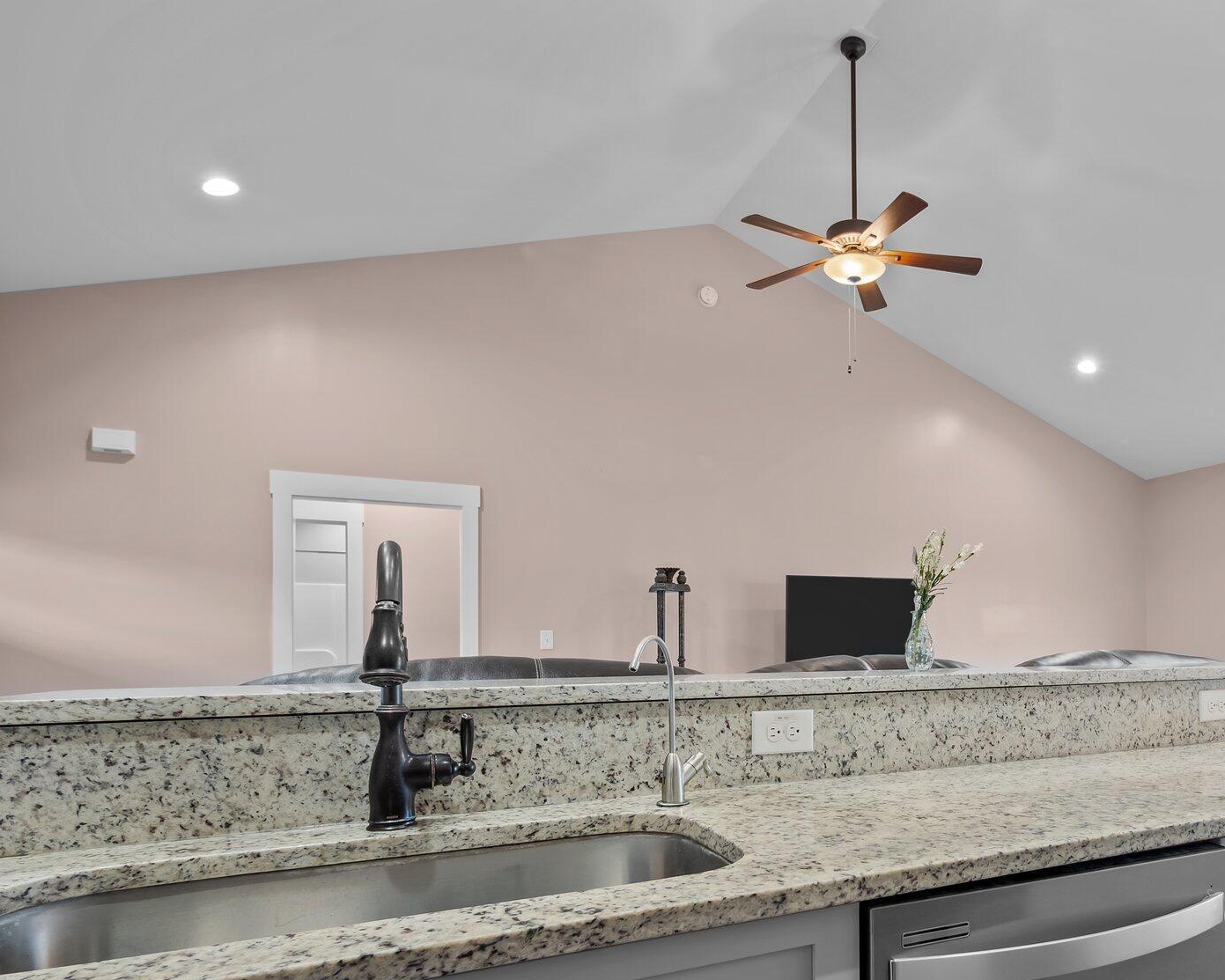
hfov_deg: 69.8
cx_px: 846
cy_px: 648
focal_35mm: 23
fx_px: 834
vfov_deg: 59.6
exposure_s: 1/1.67
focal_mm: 8
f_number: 5.6
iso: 200
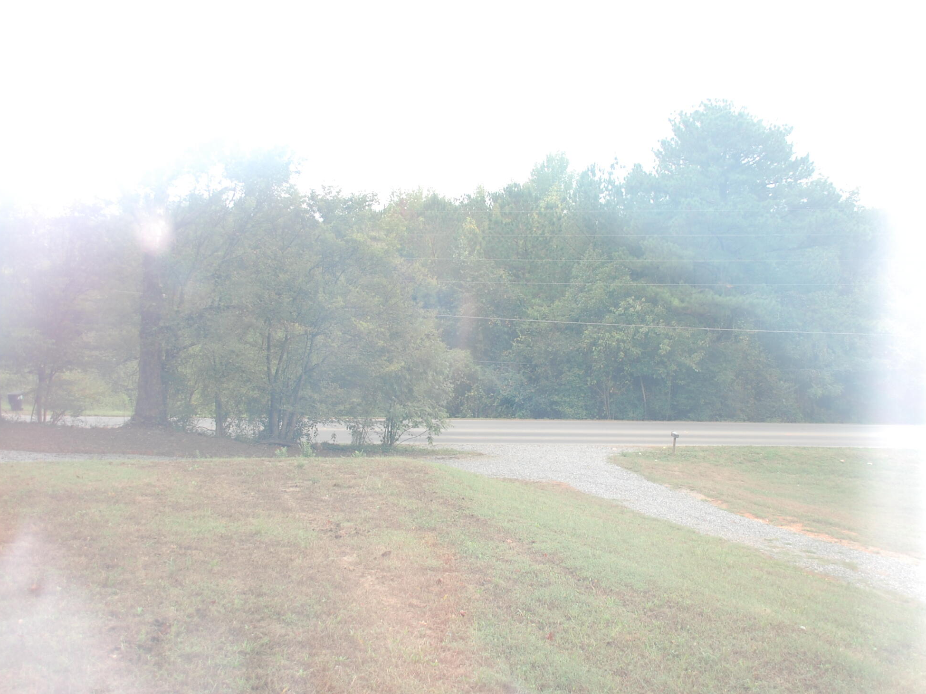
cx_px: 484
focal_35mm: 30
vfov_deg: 46.8
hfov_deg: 59.9
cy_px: 343
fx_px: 803
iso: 400
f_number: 4
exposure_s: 1/500
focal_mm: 18
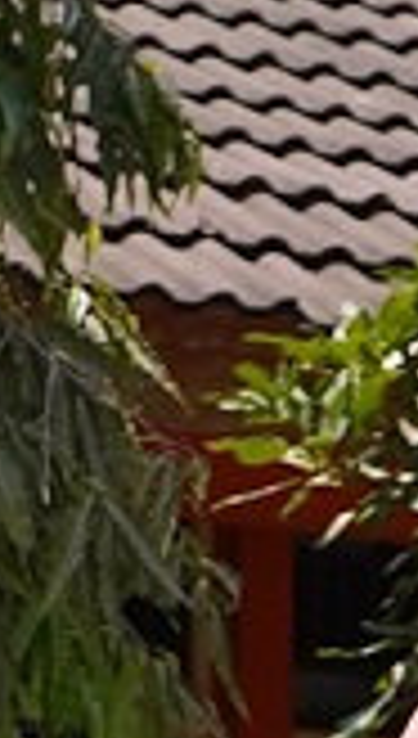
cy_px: 1215
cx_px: -7
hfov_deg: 3.9
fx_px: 6188
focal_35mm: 316
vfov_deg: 6.7
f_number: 3.5
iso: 250
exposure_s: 1/2500
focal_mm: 28
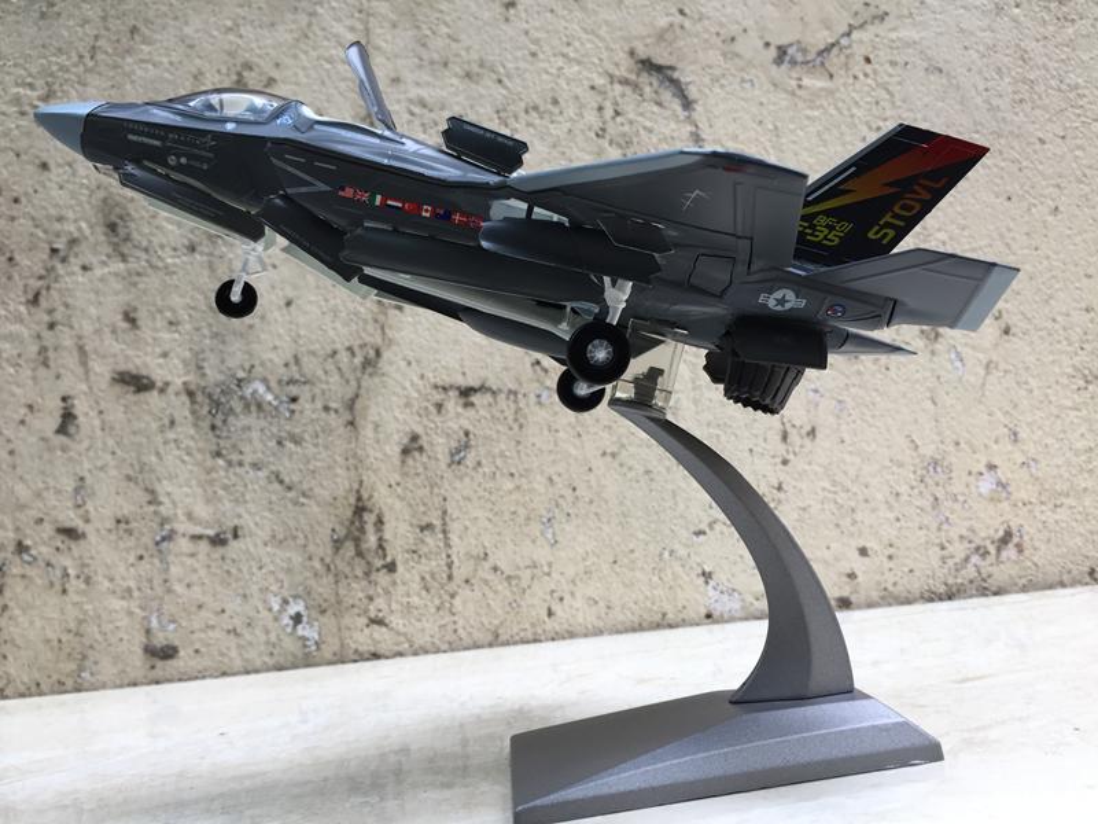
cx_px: 549
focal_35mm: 29
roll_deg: +3.7
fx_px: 920
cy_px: 412
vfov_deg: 48.2
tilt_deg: +4.0
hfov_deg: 61.7
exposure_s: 1/100
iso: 40
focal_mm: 4.15
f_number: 2.2
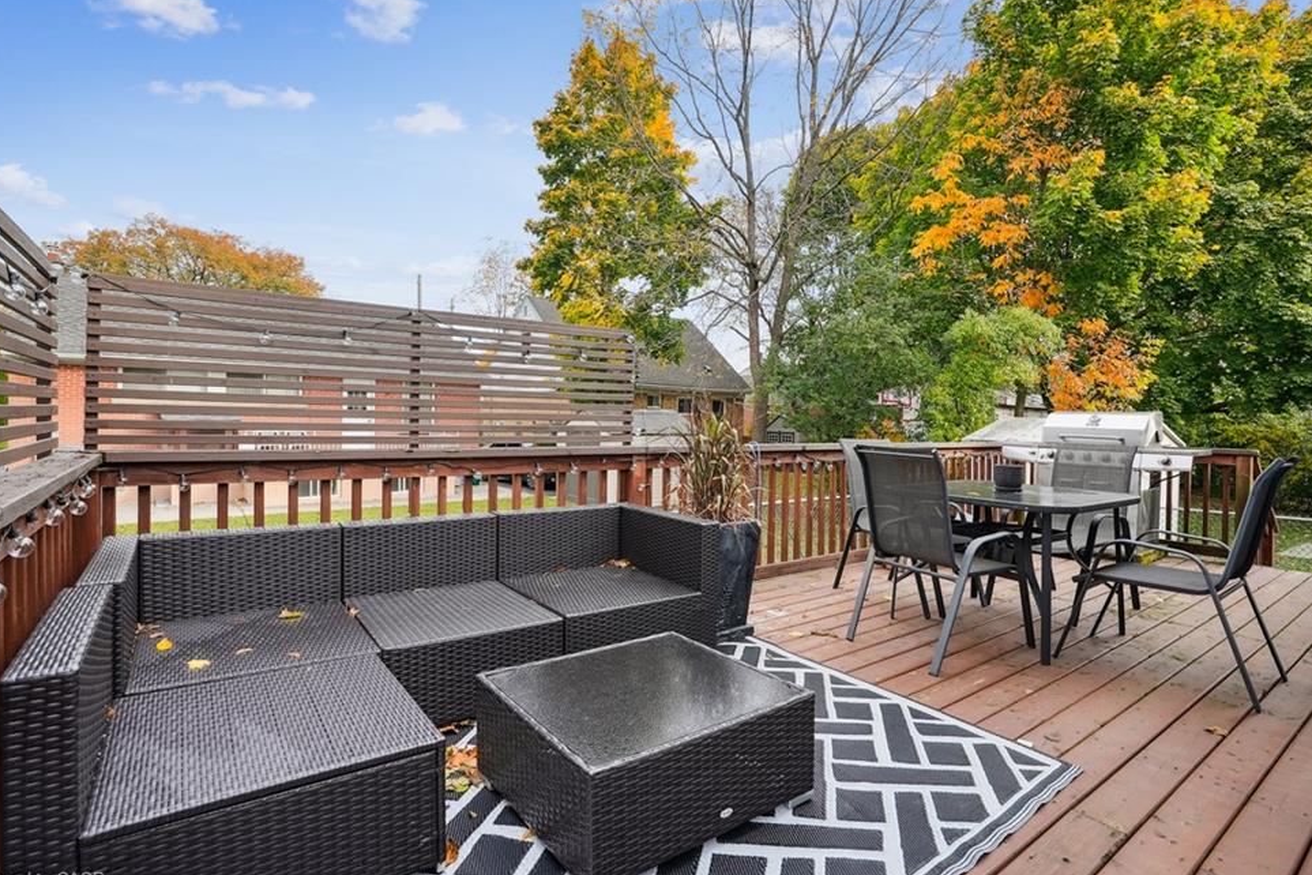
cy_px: 427
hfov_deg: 93.3
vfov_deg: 70.4
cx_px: 658
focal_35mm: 17
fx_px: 620
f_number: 7.1
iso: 400
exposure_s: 1/40
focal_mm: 16
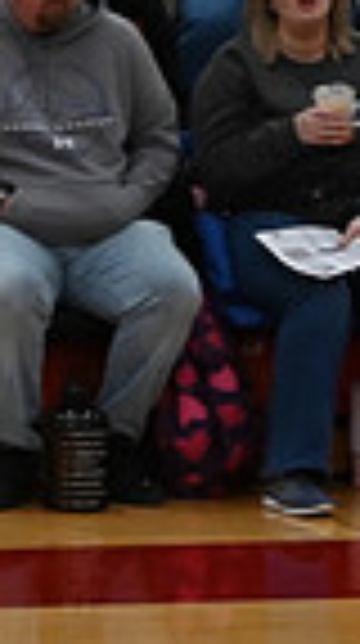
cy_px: 493
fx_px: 11946
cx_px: 1192
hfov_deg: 1.7
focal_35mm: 701
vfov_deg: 3.1
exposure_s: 1/400
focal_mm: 110
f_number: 4
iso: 4000
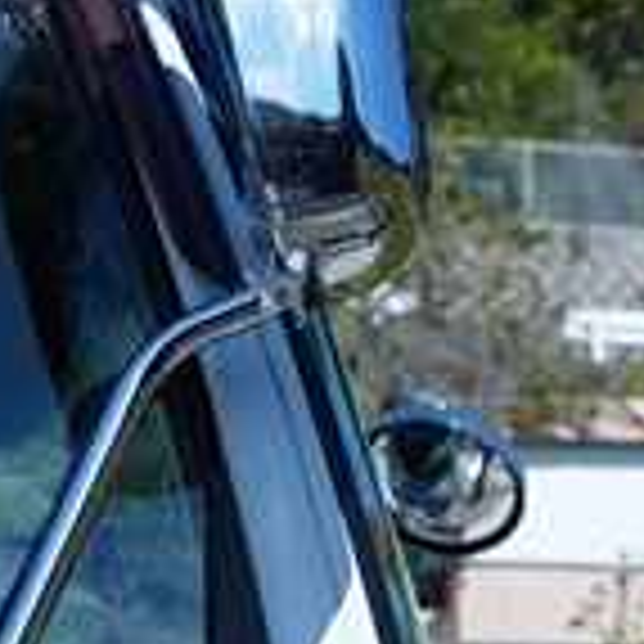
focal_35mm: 167
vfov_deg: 9.9
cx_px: 482
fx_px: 3515
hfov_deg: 10.4
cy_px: 1180
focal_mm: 35
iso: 320
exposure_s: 1/2000
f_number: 5
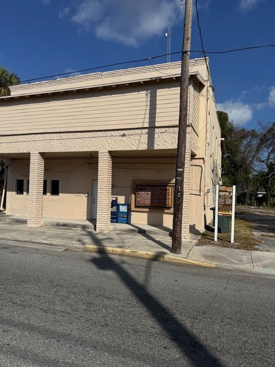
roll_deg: -0.7
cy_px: 184
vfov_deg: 71.6
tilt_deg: +7.5
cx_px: 138
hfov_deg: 56.8
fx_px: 254
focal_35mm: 24
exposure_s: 1/12346
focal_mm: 6.76
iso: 80
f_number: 1.78
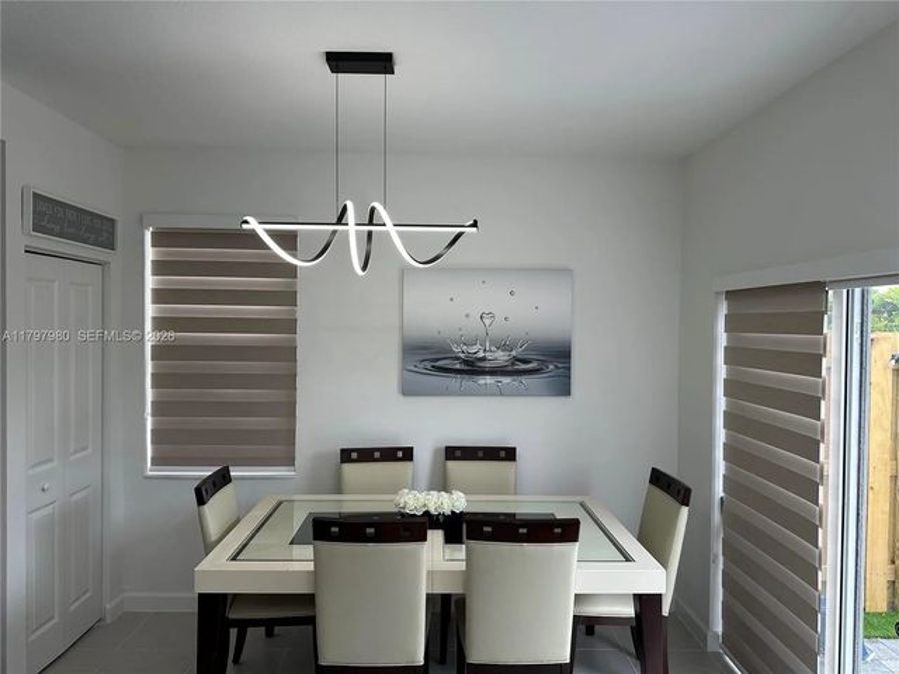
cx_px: 450
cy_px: 337
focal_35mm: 24
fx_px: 623
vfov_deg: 56.8
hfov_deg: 71.6
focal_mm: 6.86
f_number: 1.78
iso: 100
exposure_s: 1/166
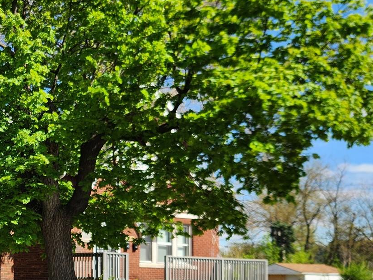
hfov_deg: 30.0
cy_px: 226
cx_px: -46
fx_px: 614
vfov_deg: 25.2
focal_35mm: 57
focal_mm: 5.4
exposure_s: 1/1044
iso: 20
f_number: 1.8
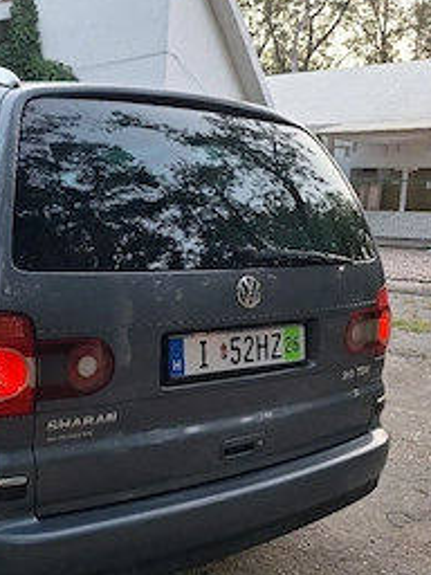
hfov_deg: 38.7
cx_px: 110
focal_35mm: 36
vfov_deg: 51.4
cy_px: 290
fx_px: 598
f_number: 1.8
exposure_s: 1/159
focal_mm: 5.54
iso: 40
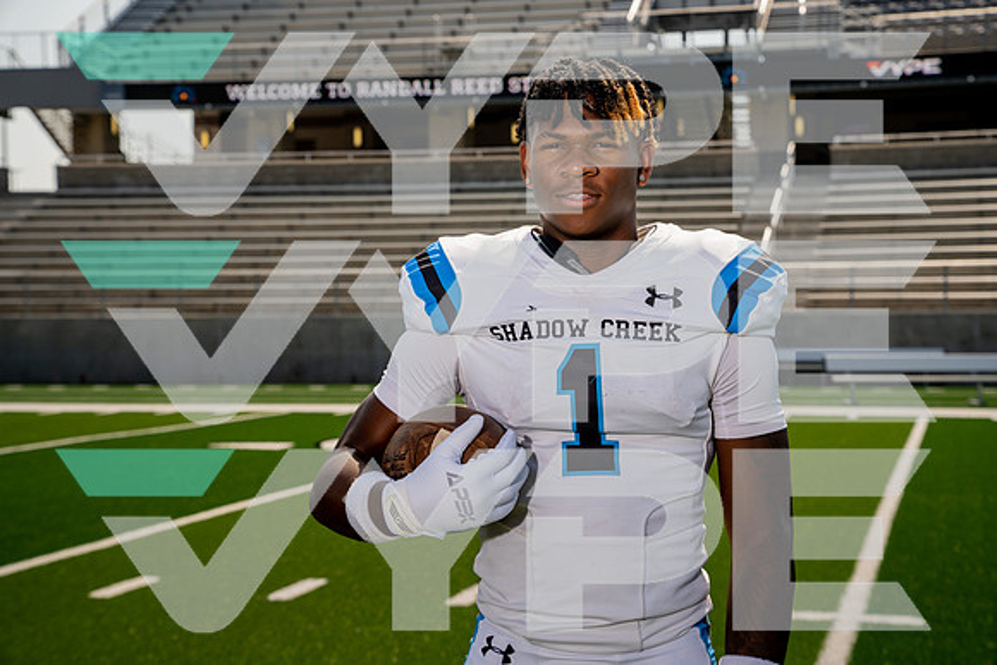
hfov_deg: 28.8
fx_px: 1939
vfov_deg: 19.5
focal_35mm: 70
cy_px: 332
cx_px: 498
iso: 100
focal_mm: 70
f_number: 7.1
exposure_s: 1/250
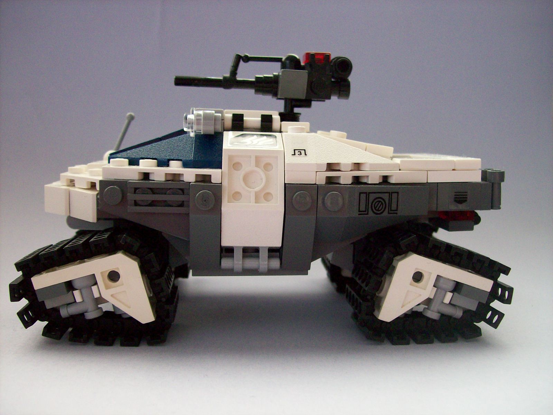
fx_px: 575
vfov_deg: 39.7
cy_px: 208
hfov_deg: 51.4
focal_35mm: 36
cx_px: 276
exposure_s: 1/32
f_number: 2.7
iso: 136
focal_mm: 6
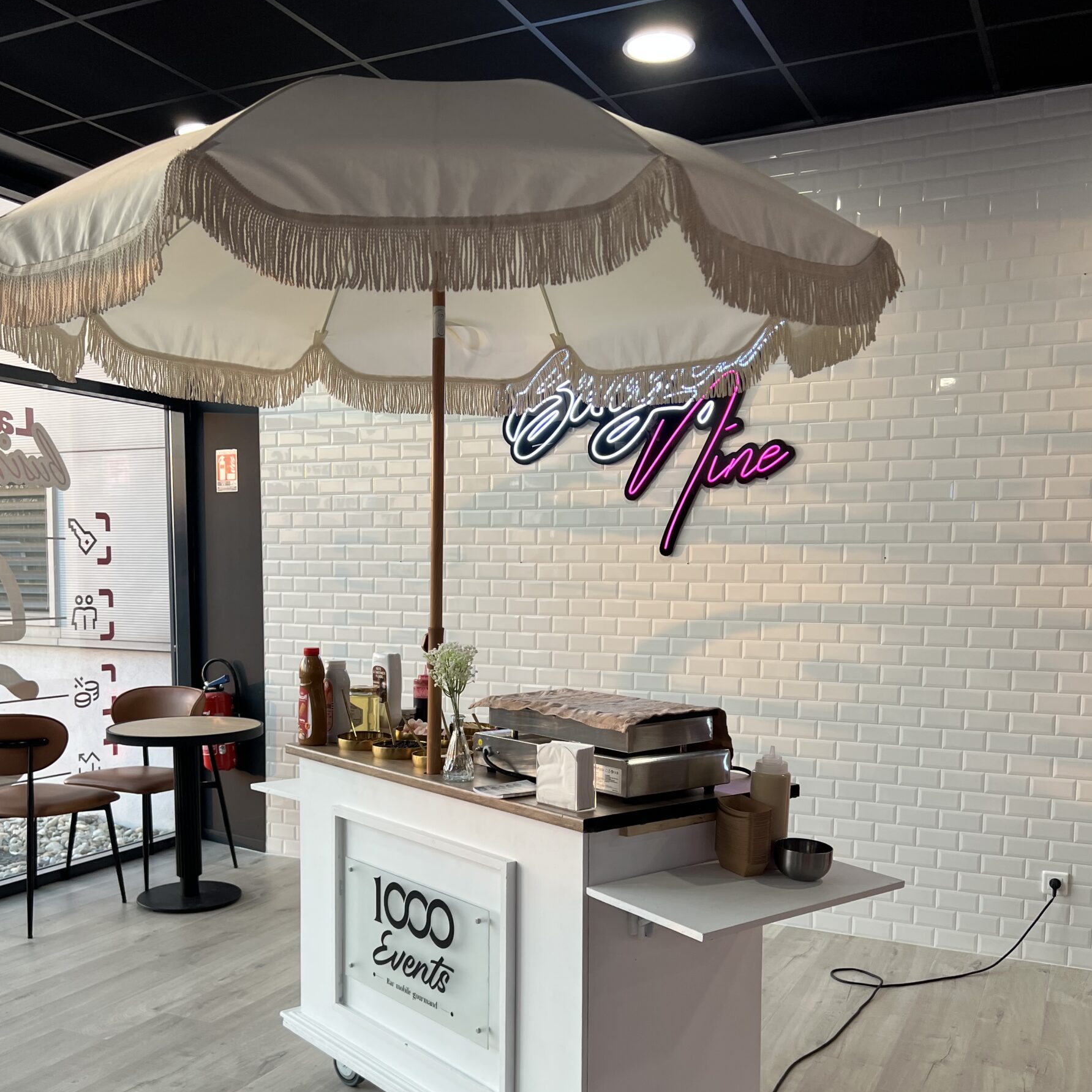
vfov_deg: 49.3
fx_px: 1178
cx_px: 519
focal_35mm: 33
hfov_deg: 49.7
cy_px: 678
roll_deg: +0.3
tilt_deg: -5.1
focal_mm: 5.7
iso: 50
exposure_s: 1/121
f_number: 1.5
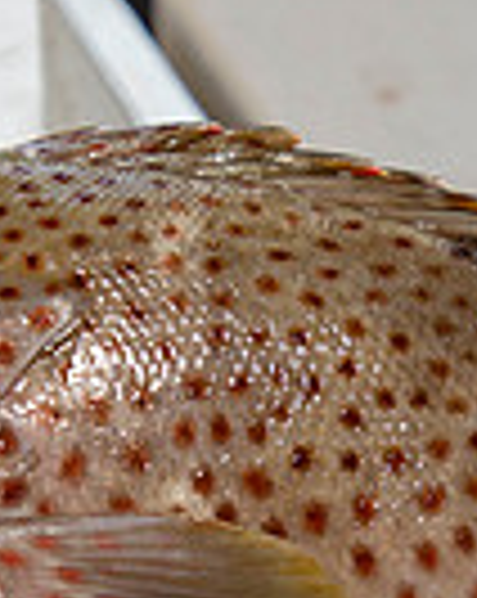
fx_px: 2317
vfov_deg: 14.7
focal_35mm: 131
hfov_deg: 11.7
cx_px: 360
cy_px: 447
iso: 250
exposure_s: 1/125
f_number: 3.5
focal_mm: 32
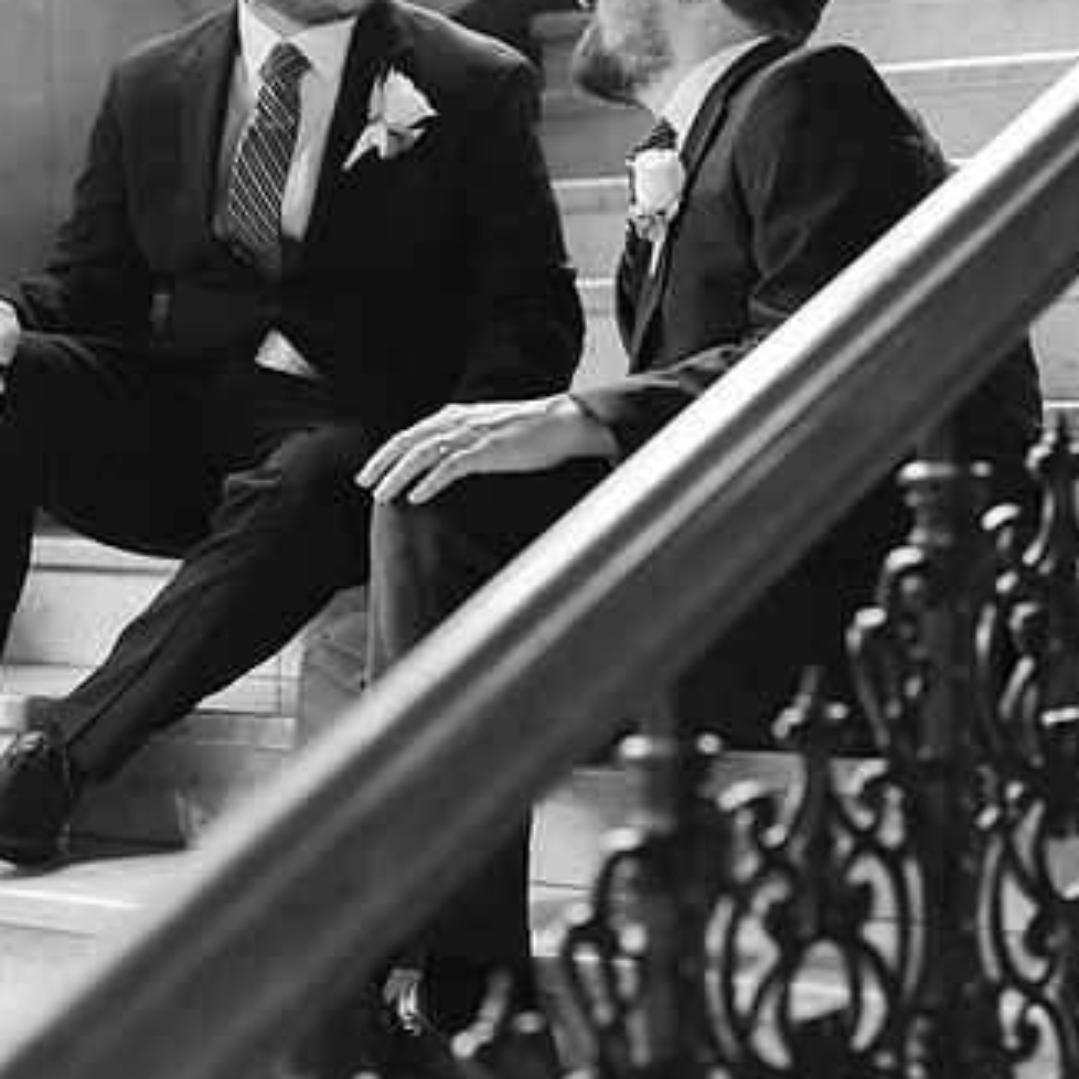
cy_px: 405
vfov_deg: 17.5
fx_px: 3491
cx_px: 553
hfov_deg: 17.6
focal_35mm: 99
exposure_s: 1/125
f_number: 2.8
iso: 4000
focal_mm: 80
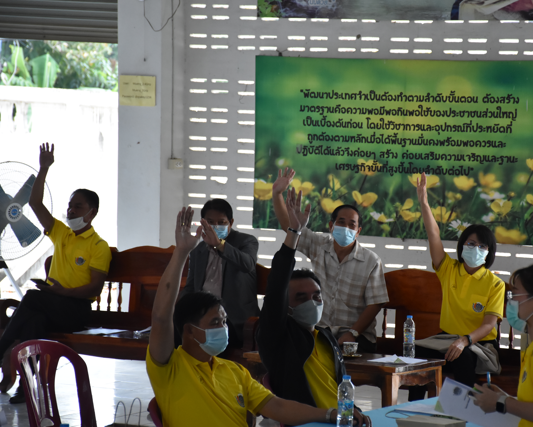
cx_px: 314
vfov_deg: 8.7
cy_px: 214
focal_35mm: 178
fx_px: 2801
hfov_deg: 10.9
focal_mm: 105
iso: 2000
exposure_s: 1/500
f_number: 5.6
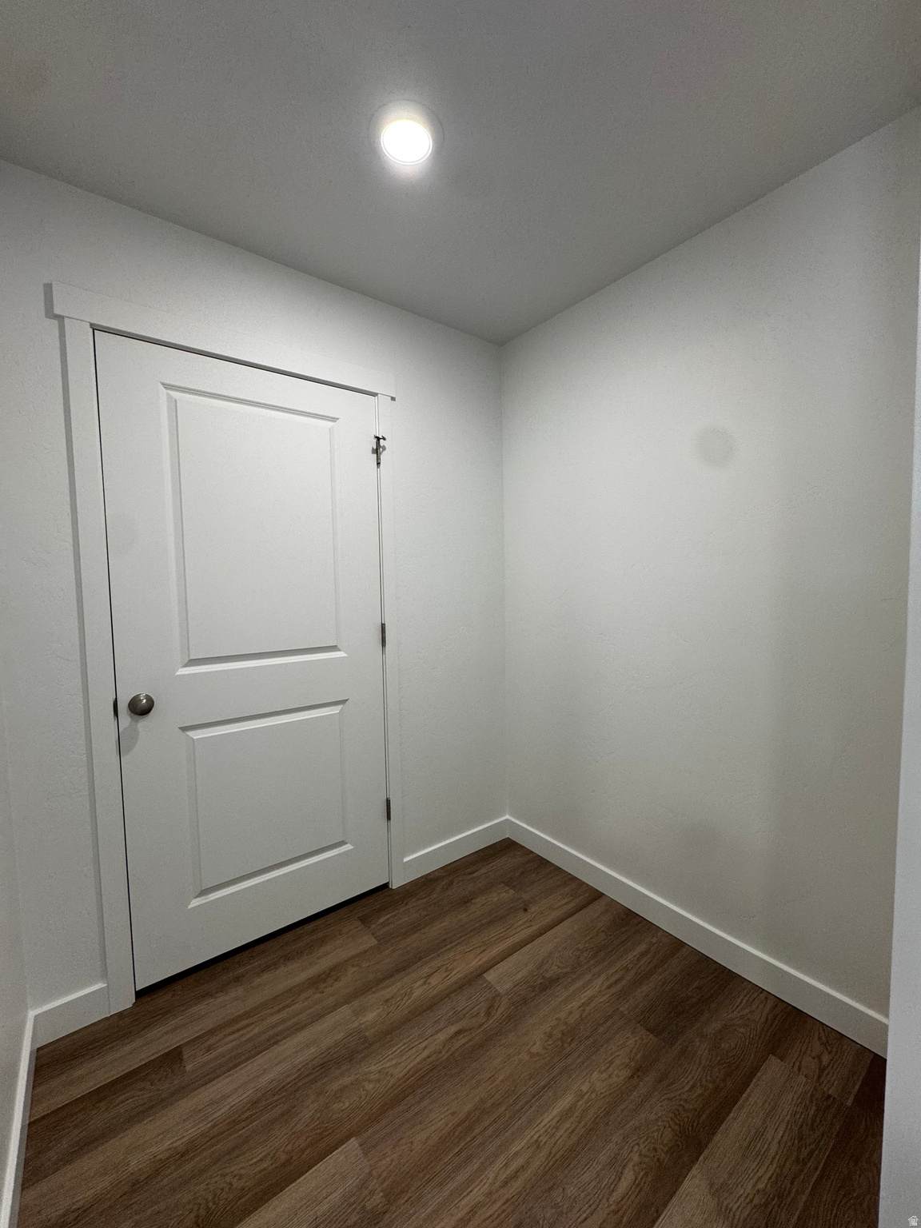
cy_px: 614
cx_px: 460
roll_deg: +1.1
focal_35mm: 14
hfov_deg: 85.7
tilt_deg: -3.4
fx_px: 497
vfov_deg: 102.1
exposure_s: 1/120
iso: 125
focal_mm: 2.22
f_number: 2.2
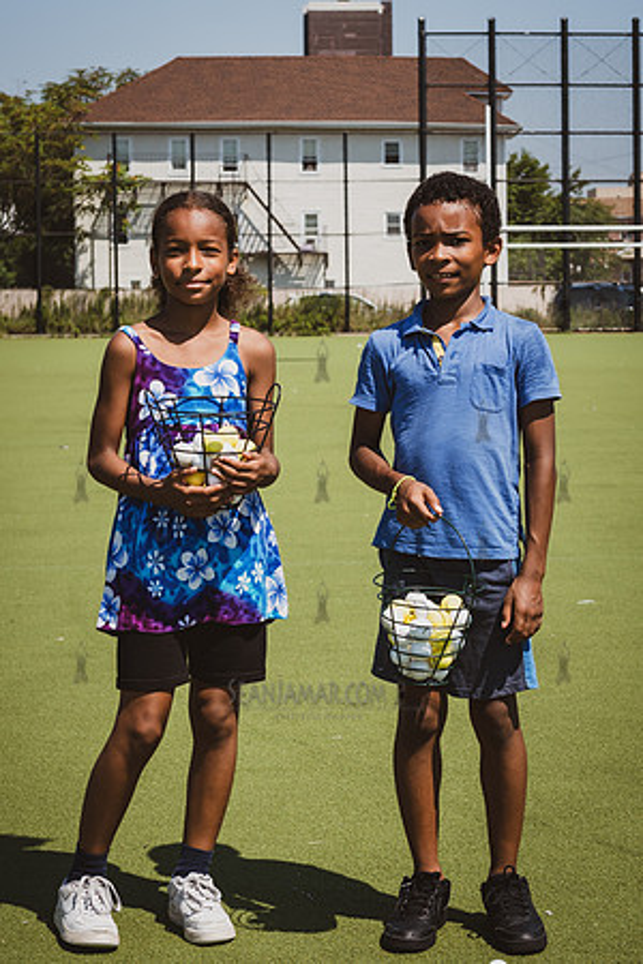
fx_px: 2220
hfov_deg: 16.4
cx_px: 443
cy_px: 409
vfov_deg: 24.5
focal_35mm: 83
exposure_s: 1/800
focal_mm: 48
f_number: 5
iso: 100
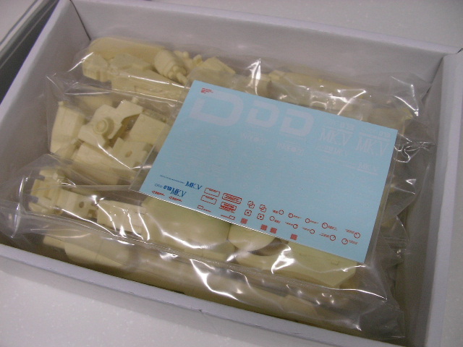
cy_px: 174
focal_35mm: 38
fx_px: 508
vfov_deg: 37.7
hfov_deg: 49.0
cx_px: 232
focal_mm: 5.8
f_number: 3.5
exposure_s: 1/24.5
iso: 100
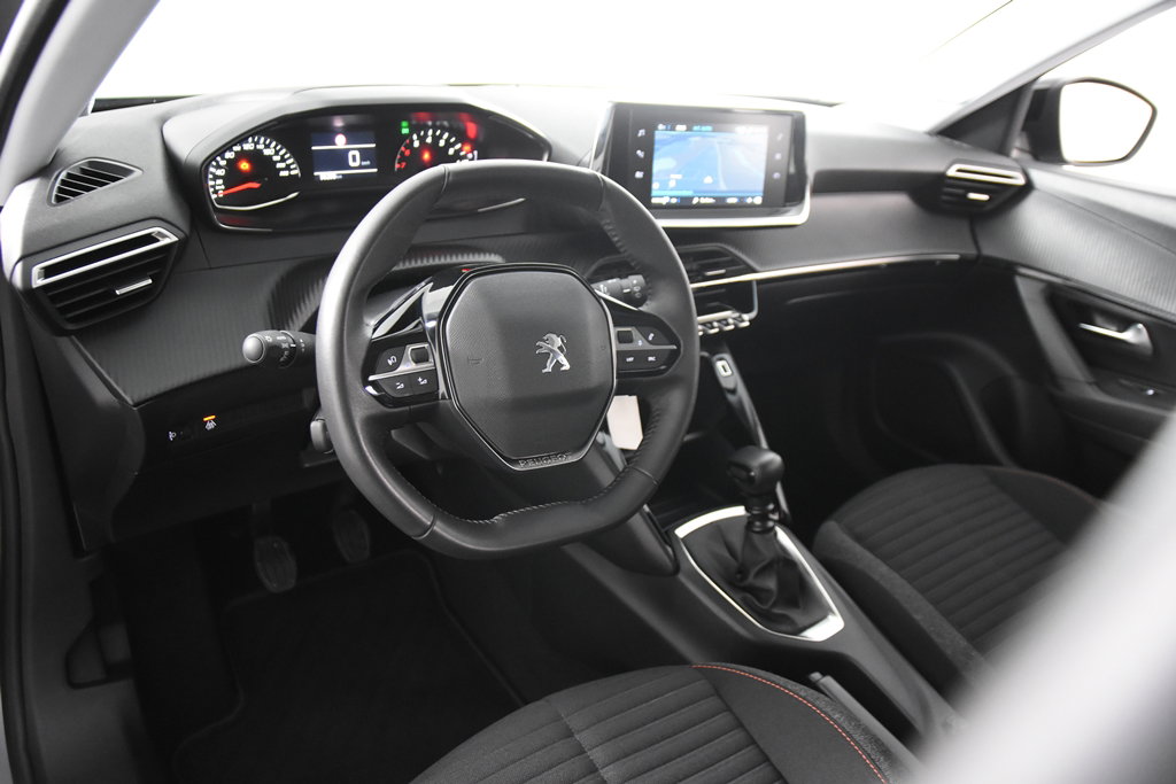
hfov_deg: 61.9
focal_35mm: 30
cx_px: 588
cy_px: 392
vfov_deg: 43.6
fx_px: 980
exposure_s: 1/30
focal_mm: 20
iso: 3600
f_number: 2.8
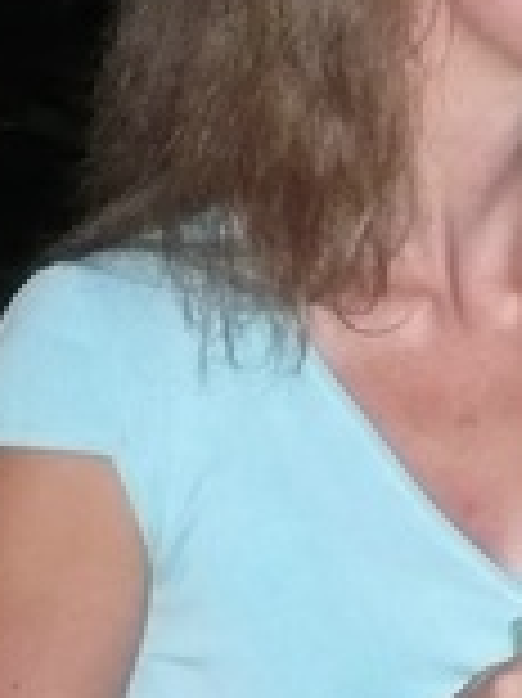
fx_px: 3644
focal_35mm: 181
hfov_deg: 7.7
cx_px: 1228
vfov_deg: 10.9
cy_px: 275
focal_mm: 5.8
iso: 200
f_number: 2.8
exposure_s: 1/30
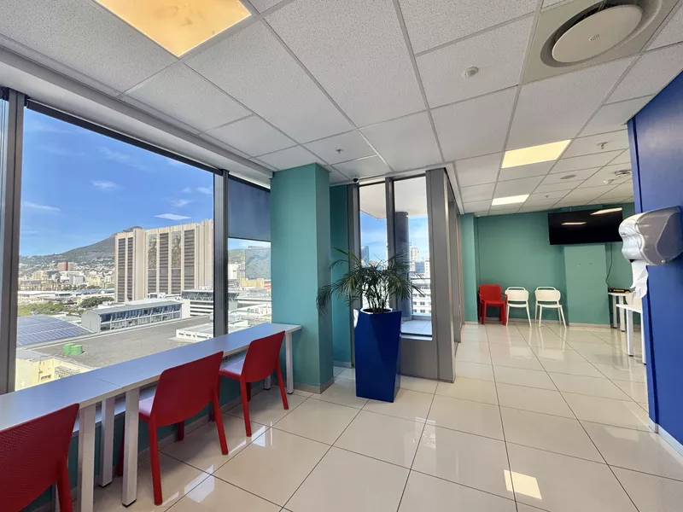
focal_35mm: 14
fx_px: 276
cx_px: 342
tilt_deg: +1.7
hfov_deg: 102.1
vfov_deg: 85.7
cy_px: 256
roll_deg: +1.5
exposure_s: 1/100
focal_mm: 2.22
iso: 40
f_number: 2.2
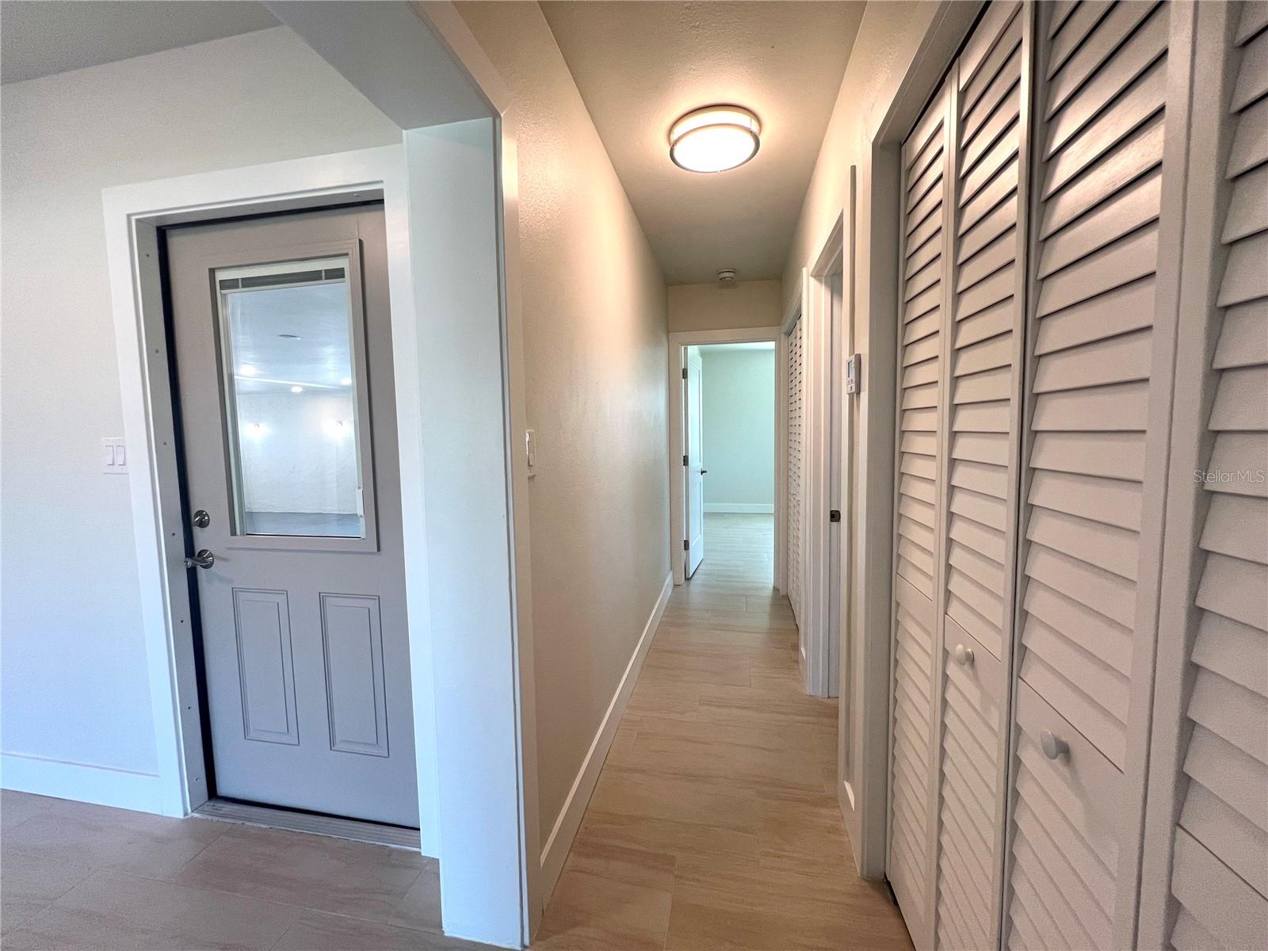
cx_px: 634
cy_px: 476
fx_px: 476
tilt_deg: -5.2
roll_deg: +1.1
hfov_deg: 106.2
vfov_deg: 89.9
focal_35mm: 13
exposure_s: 1/120
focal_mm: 1.57
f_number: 1.8
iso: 100
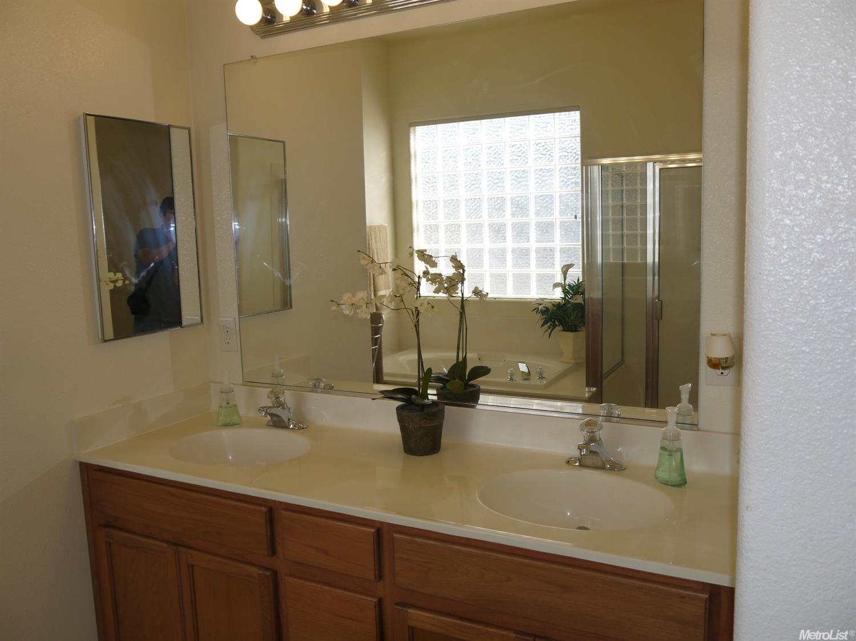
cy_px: 320
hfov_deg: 63.5
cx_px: 428
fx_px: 692
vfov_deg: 49.7
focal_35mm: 28
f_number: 6.3
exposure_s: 1/160
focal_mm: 14
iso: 160
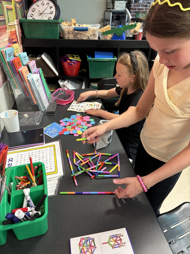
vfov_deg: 67.3
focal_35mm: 26
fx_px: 190
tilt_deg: -31.5
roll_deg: -2.4
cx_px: 95
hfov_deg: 53.1
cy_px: 127
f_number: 1.6
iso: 400
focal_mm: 5.96
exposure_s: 1/60
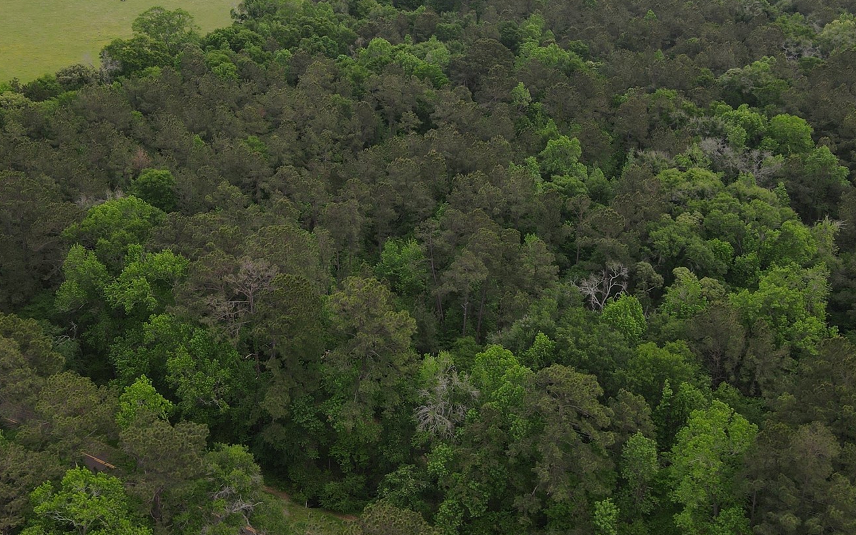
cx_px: 392
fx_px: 933
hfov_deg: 49.2
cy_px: 170
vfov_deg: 31.7
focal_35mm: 40
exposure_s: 1/350
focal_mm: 4.5
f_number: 2.8
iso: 110
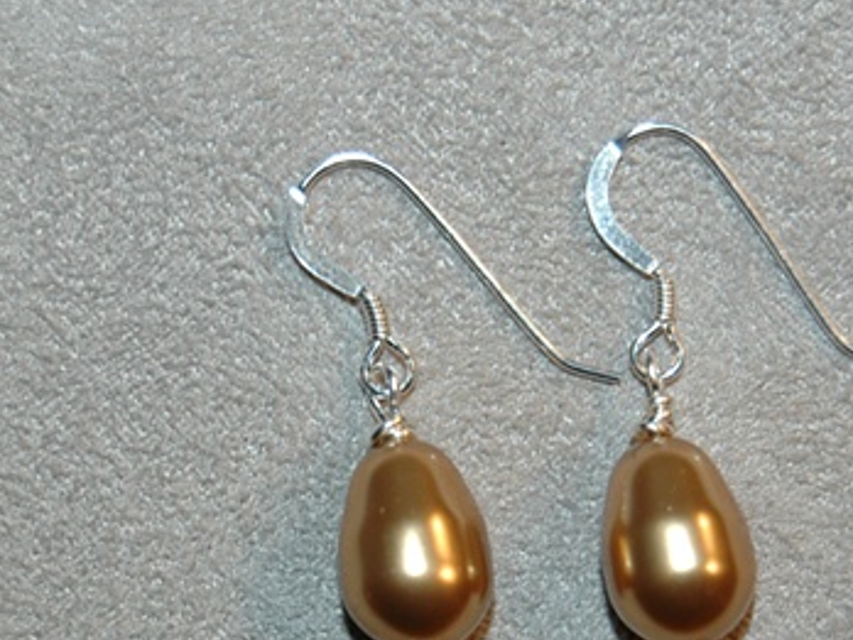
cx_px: 490
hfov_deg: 13.5
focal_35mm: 146
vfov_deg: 10.2
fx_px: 3595
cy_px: 423
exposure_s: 1/60
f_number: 5.6
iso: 200
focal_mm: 55
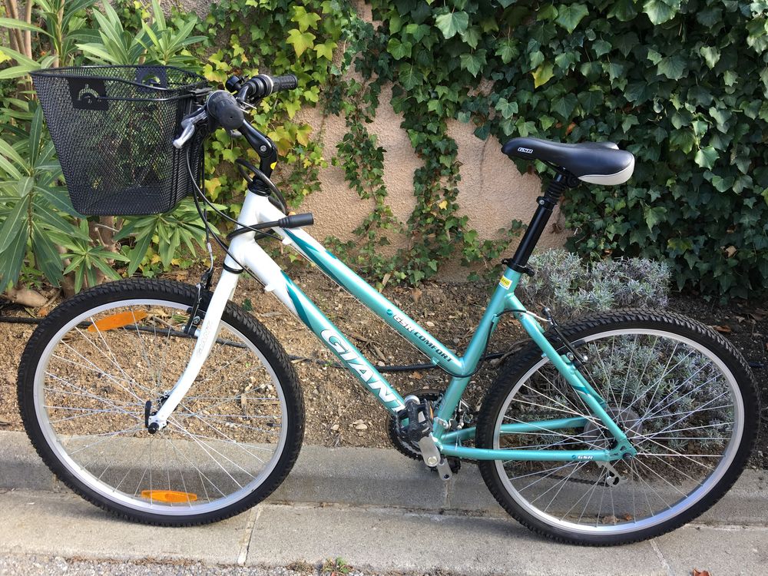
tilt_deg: -27.2
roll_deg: +1.3
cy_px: 288
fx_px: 643
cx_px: 384
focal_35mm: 29
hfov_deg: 61.7
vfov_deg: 48.2
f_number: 2.2
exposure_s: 1/100
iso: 25
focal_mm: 4.15
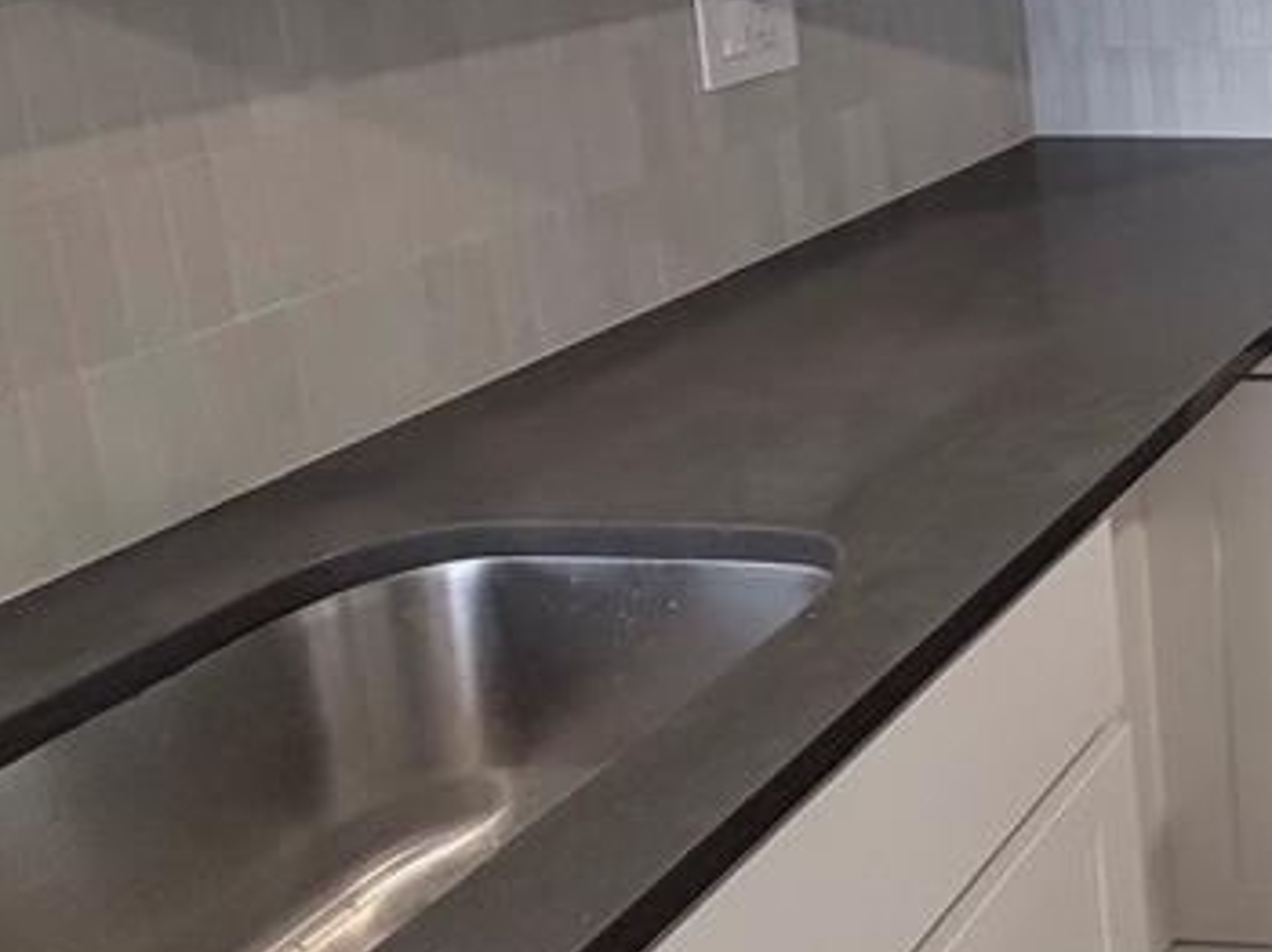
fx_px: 1506
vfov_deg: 31.7
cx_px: 1850
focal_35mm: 41
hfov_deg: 29.9
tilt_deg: -8.5
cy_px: -51
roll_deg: +0.9
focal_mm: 2.22
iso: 320
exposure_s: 1/111
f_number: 2.2
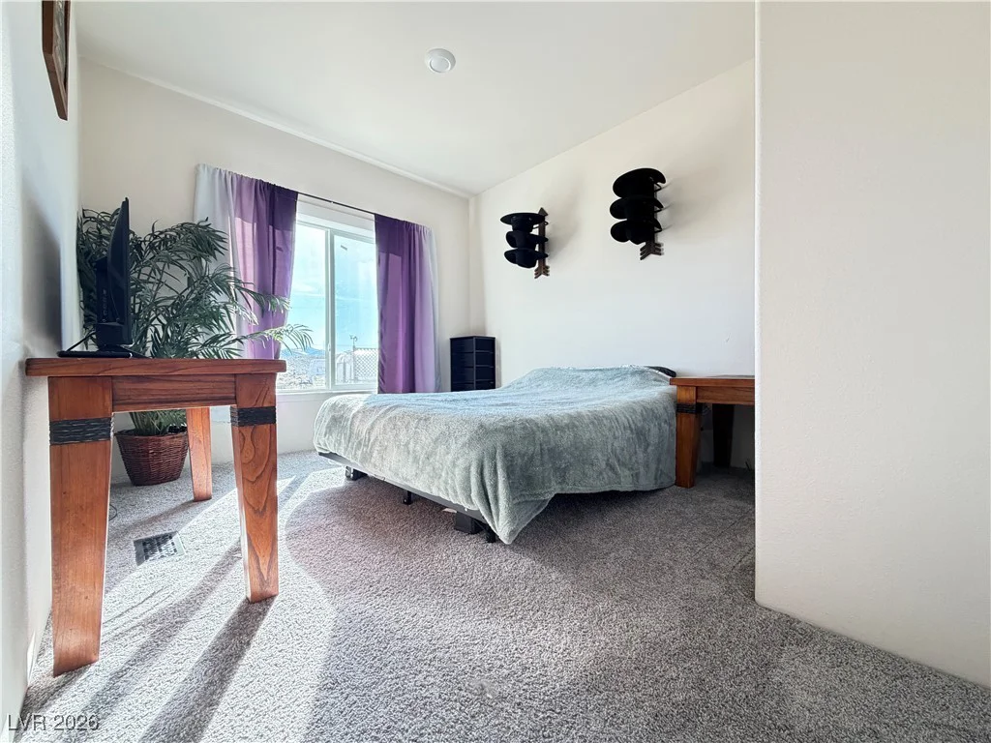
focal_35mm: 14
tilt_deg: -0.5
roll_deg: +0.8
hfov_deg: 102.1
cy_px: 372
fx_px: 401
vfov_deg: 85.7
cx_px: 496
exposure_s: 1/95
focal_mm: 2.22
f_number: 2.2
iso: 320
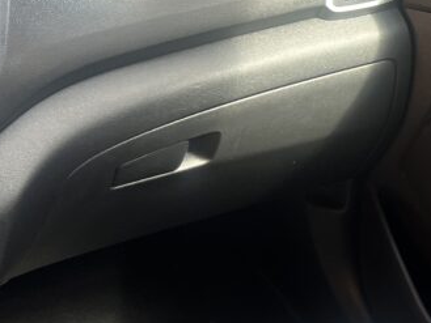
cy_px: 180
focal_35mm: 81
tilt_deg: -29.4
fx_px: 1009
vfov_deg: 18.2
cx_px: 524
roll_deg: -6.6
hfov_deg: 22.2
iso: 100
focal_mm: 5.7
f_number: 1.5
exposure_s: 1/121
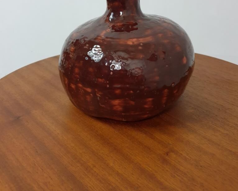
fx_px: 239
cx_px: 119
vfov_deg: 42.6
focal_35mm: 34
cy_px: 60
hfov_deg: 52.8
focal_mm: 4.3
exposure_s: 1/33
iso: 320
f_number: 1.5
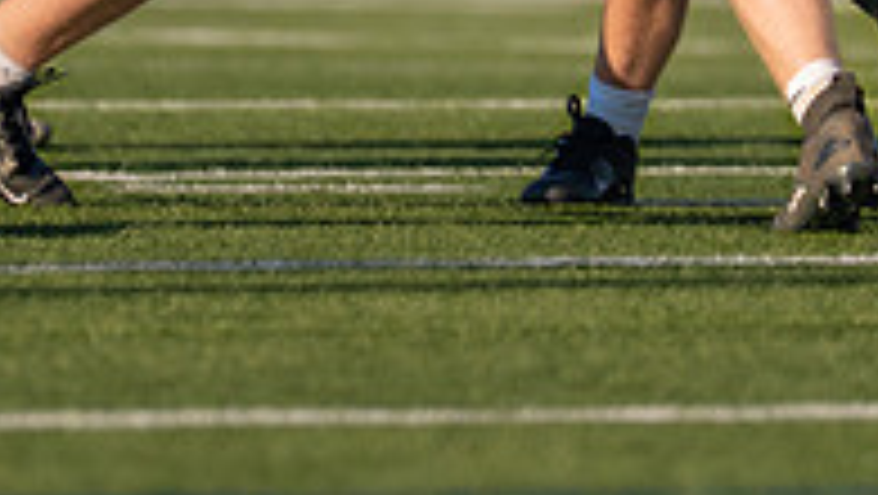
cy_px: -386
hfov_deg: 2.0
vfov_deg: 1.1
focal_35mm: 1067
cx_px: 306
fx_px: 24858
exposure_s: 1/6400
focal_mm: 200
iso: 250
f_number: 2.8
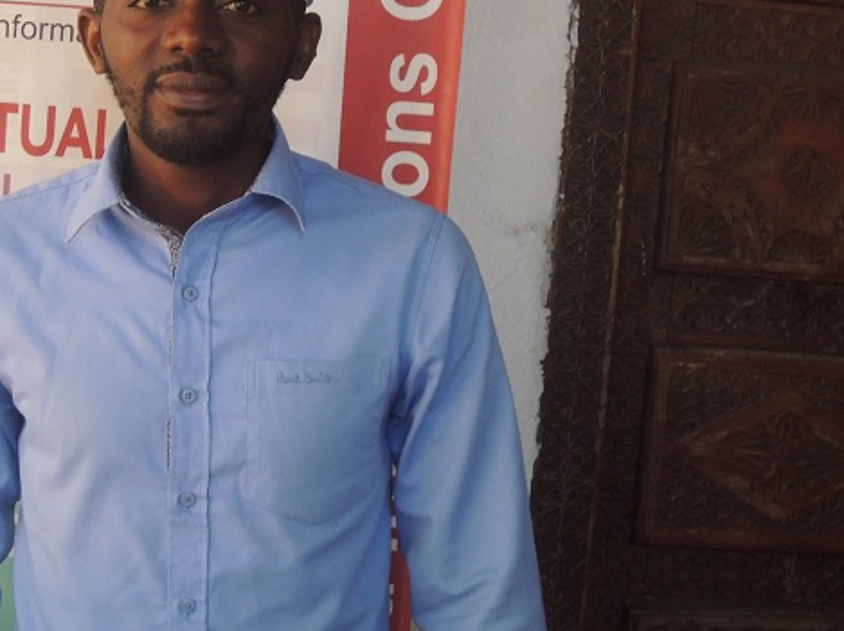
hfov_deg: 24.2
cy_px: 237
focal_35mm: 80
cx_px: 234
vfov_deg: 18.4
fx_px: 1949
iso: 400
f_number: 3.7
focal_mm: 9
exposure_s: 1/60
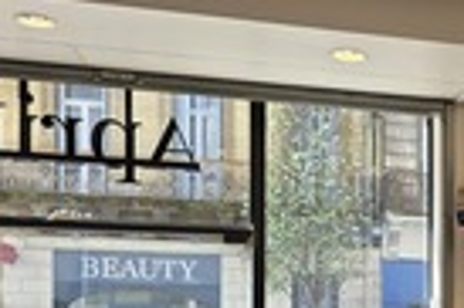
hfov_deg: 29.7
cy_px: 335
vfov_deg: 20.8
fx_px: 798
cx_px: 489
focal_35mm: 62
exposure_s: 1/140
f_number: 1.7
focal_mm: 6.3
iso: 12
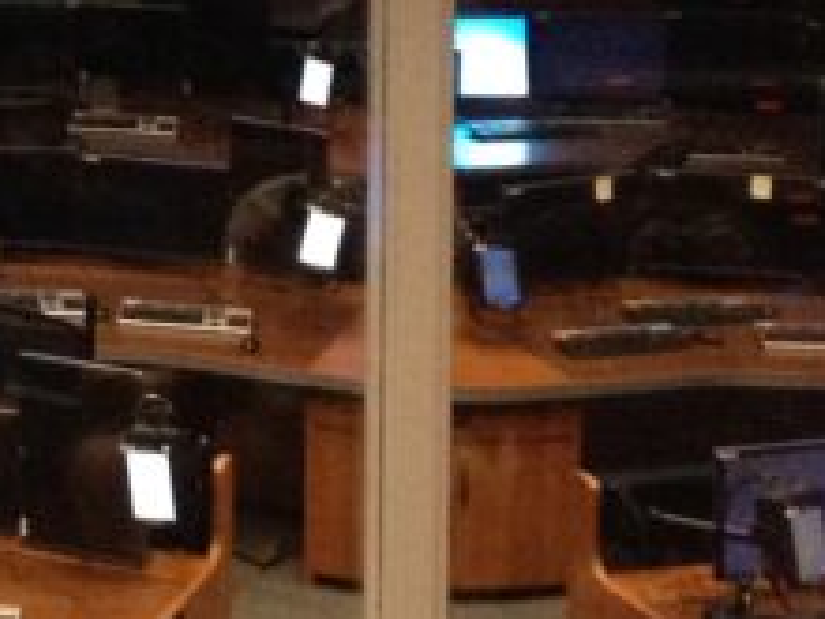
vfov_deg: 8.8
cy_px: -424
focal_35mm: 163
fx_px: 3885
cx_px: -398
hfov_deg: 11.6
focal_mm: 4.28
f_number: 2.4
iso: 400
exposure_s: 1/20
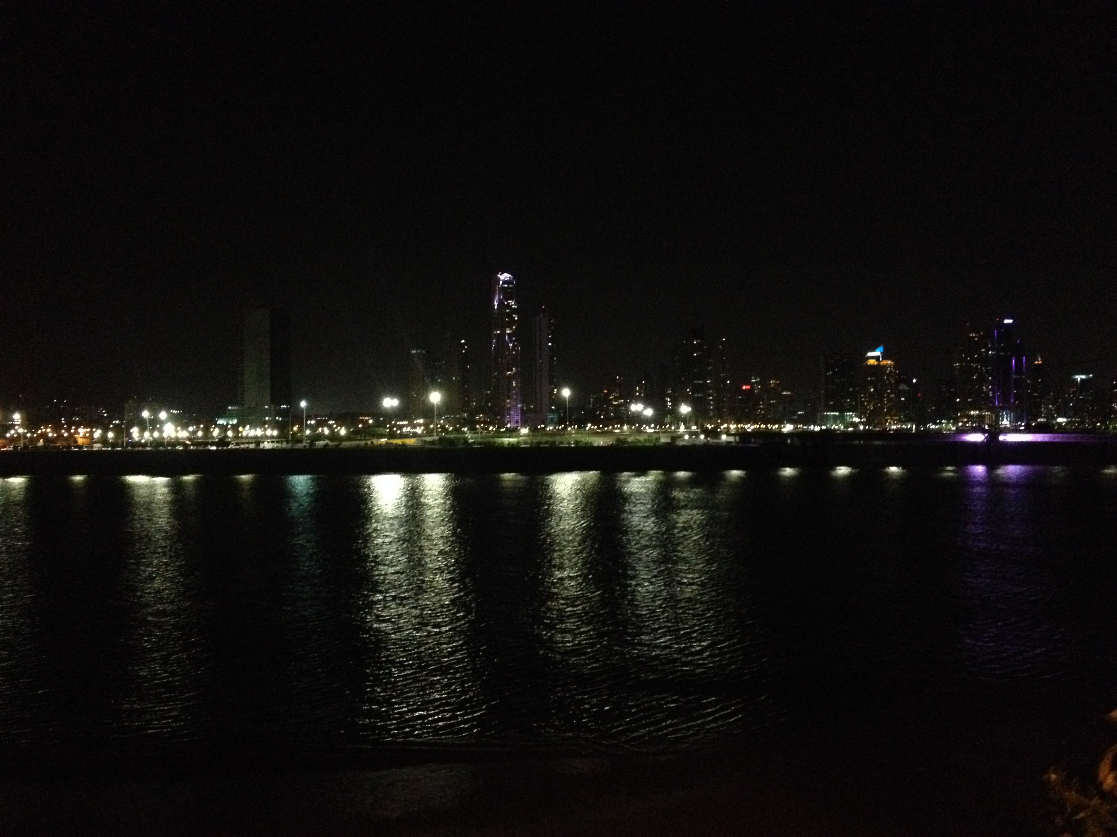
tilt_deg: -1.7
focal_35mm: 35
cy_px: 418
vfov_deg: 40.7
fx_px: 1129
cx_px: 558
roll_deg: +0.8
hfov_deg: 52.6
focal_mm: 4.28
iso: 800
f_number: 2.4
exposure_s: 1/15
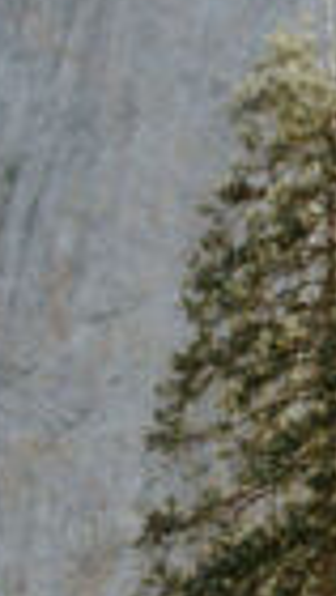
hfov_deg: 6.6
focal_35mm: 184
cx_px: 28
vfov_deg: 9.2
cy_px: 1839
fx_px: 2907
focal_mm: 24
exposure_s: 1/250
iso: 50
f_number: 2.8
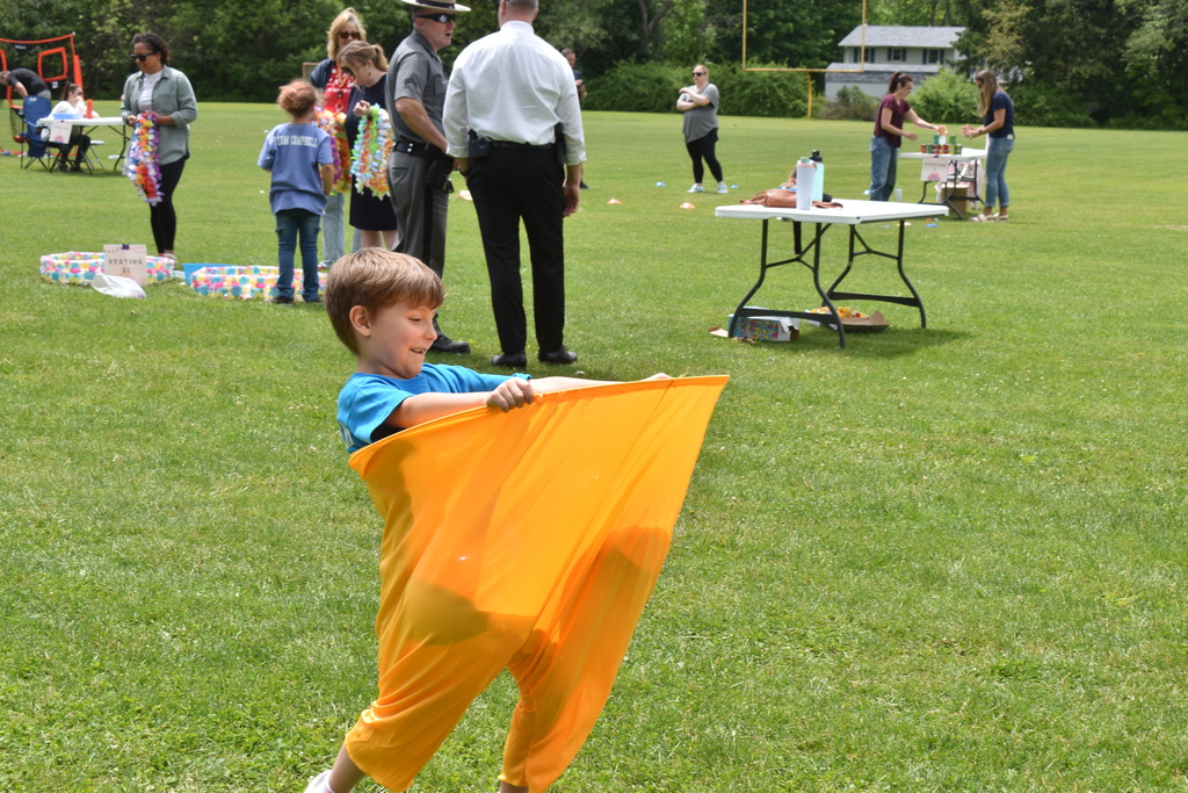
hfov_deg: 28.1
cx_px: 594
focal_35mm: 72
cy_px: 396
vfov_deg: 18.9
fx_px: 2376
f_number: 11
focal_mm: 48
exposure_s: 1/160
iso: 100
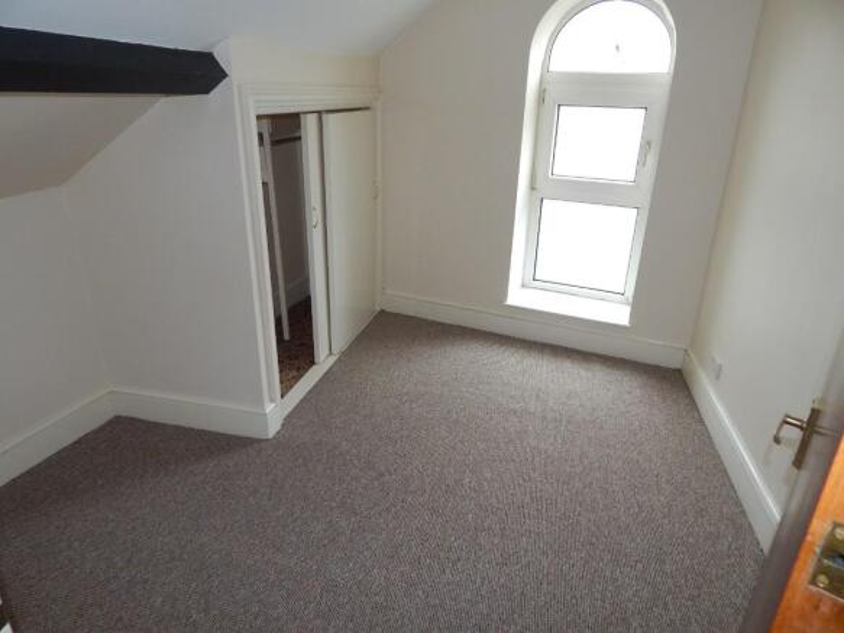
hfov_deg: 76.4
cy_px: 316
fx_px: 536
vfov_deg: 61.1
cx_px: 422
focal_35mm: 22
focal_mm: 4
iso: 200
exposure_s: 1/30
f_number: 3
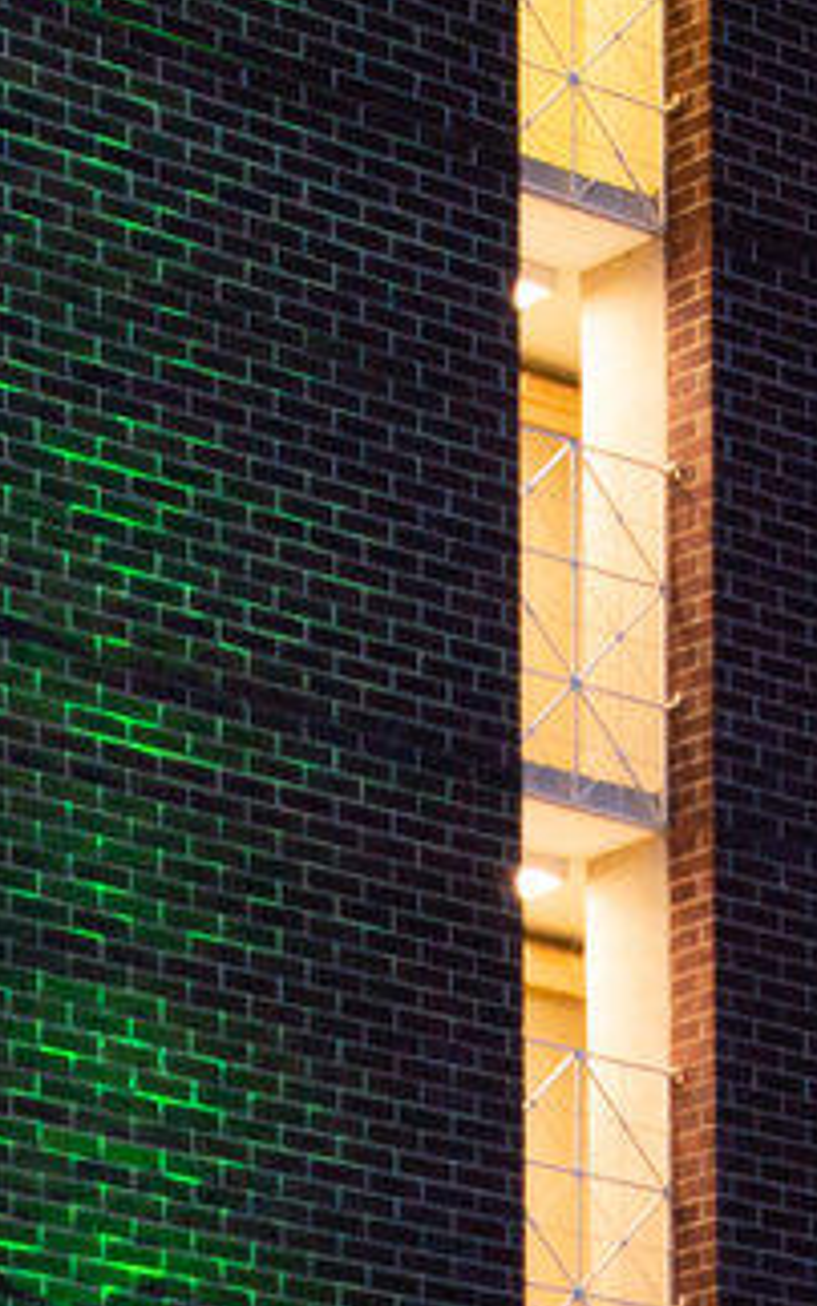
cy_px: -685
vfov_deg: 12.8
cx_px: 340
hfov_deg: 8.5
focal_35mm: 155
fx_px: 5519
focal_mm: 24
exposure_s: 1/2
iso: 640
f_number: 11
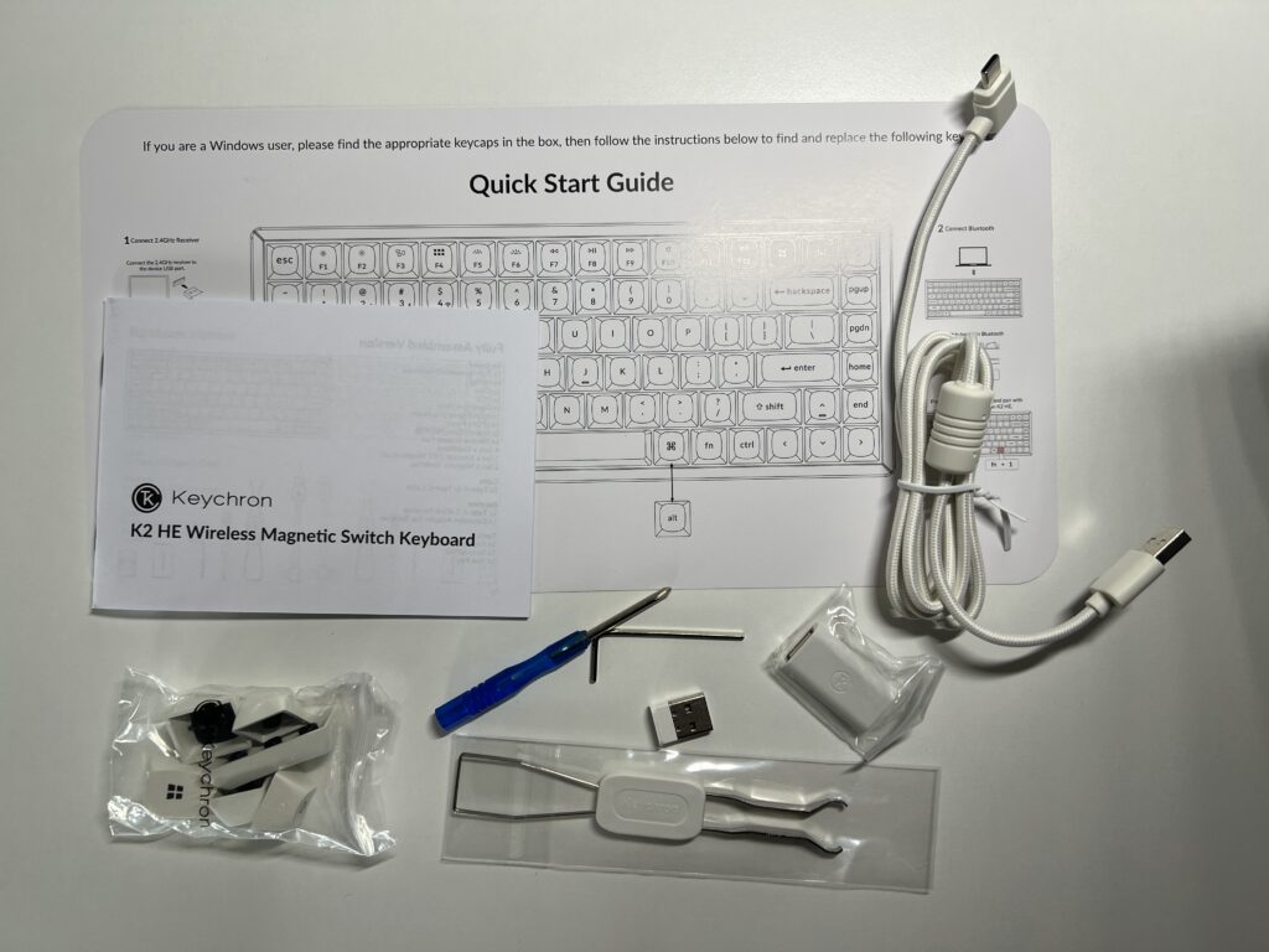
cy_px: 476
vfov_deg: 53.1
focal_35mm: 26
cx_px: 634
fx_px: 953
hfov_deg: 67.3
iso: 32
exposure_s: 1/128
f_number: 1.5
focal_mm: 5.7
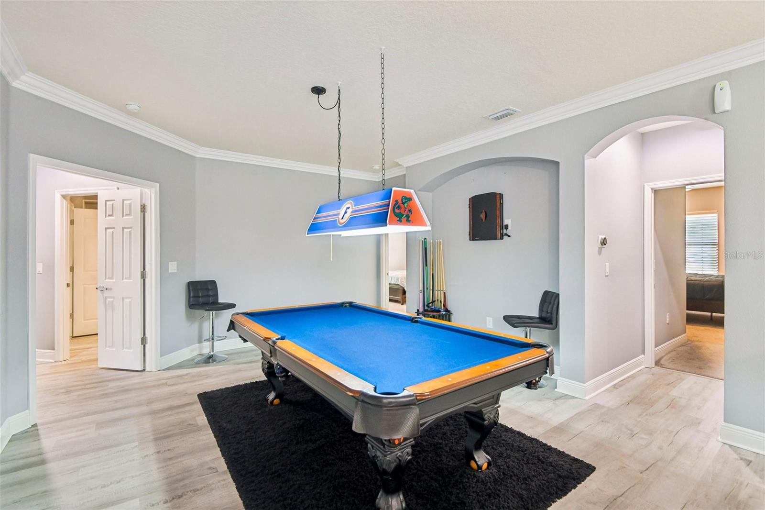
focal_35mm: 16
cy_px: 255
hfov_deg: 96.7
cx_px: 382
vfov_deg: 73.7
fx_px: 340
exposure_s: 1/4
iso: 400
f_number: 8
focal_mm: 16
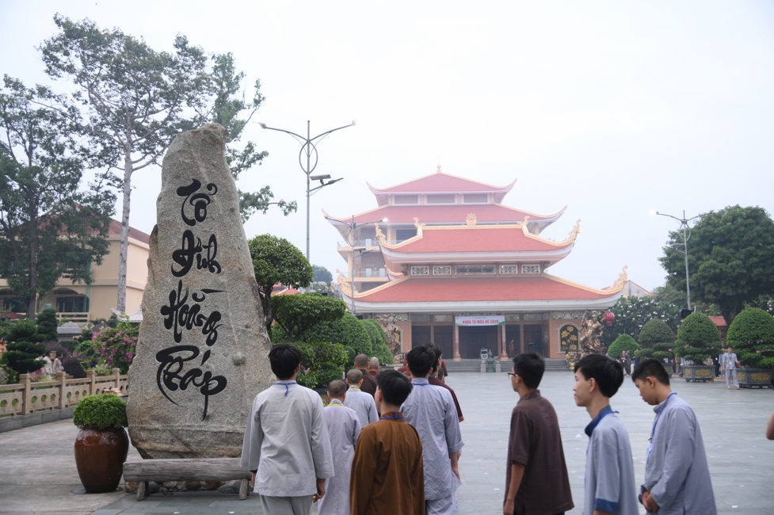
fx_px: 730
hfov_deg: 55.8
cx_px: 387
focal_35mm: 34
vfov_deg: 38.8
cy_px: 258
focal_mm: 34
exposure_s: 1/100
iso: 1250
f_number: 4
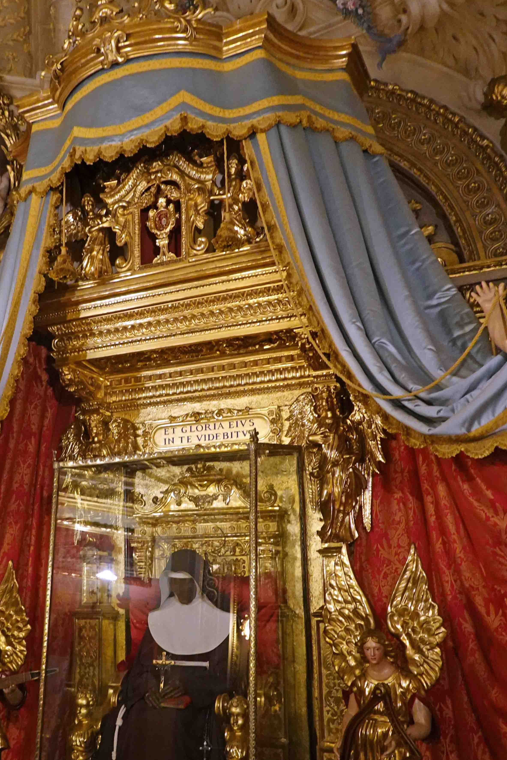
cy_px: 461
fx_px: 782
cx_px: 144
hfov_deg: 35.4
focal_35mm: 37
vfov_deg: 51.5
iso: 1600
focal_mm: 9
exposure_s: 1/30
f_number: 2.8
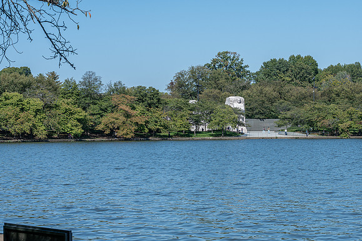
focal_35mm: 96
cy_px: 155
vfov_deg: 14.3
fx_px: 961
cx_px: 245
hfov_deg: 21.2
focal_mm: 70
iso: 125
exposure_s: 1/200
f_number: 10
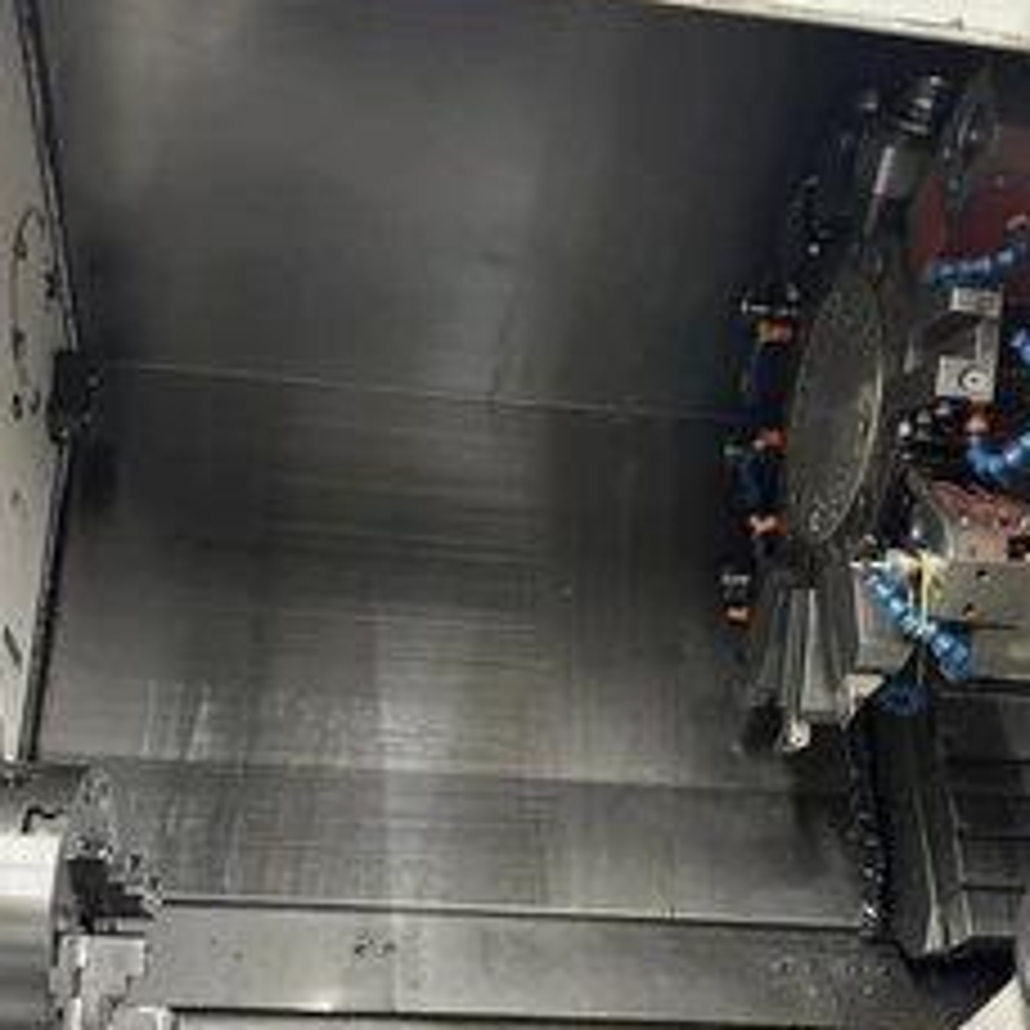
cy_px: 787
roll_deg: -9.4
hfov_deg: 44.9
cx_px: 526
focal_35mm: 37
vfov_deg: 43.3
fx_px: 1246
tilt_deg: -35.7
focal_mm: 6.86
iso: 640
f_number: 1.78
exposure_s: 1/60
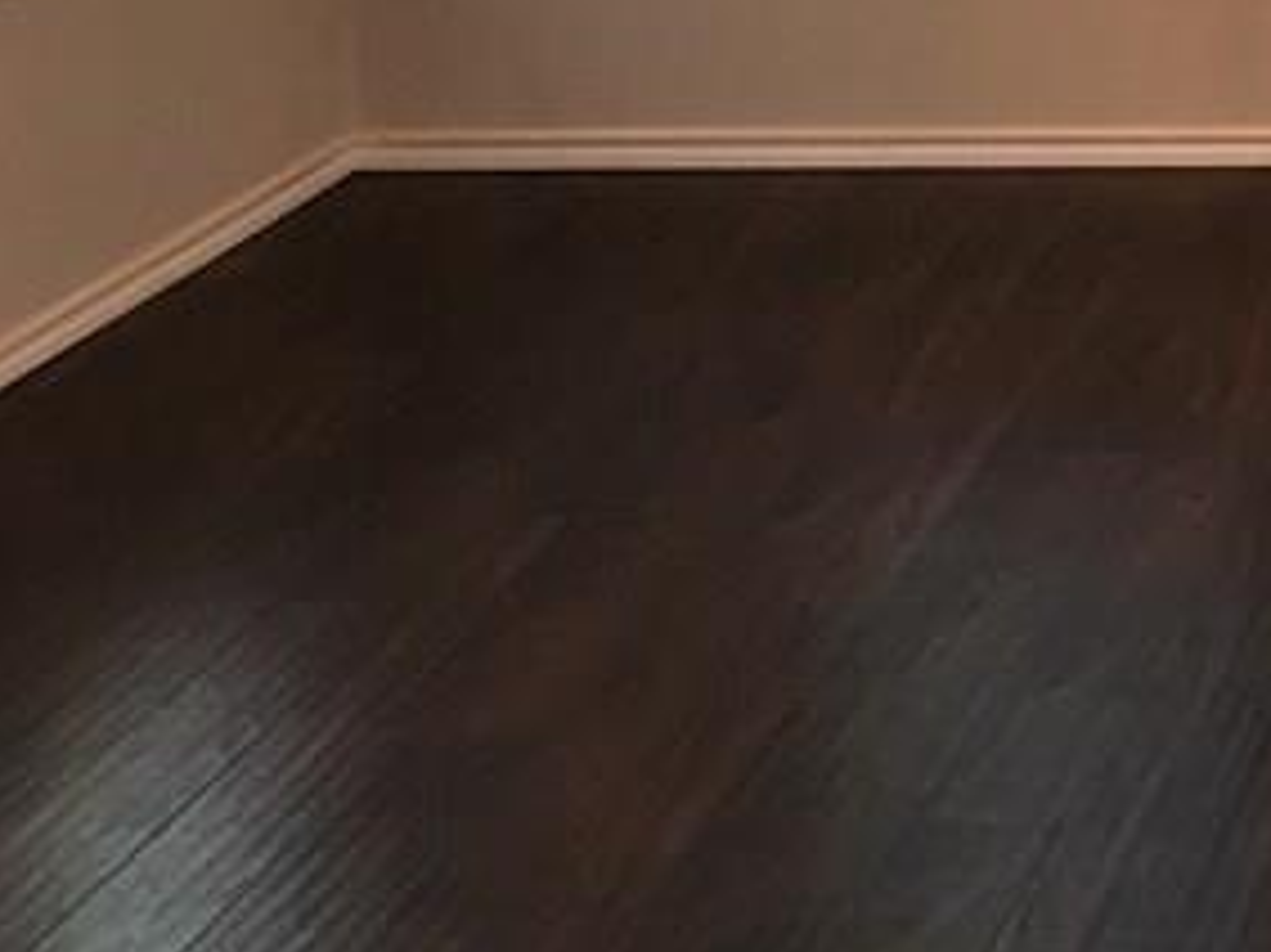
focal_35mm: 105
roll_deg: -0.1
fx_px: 3854
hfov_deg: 16.9
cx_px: 1931
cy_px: -476
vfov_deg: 13.3
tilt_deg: -2.6
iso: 40
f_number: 2.2
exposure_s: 1/15
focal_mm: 4.15
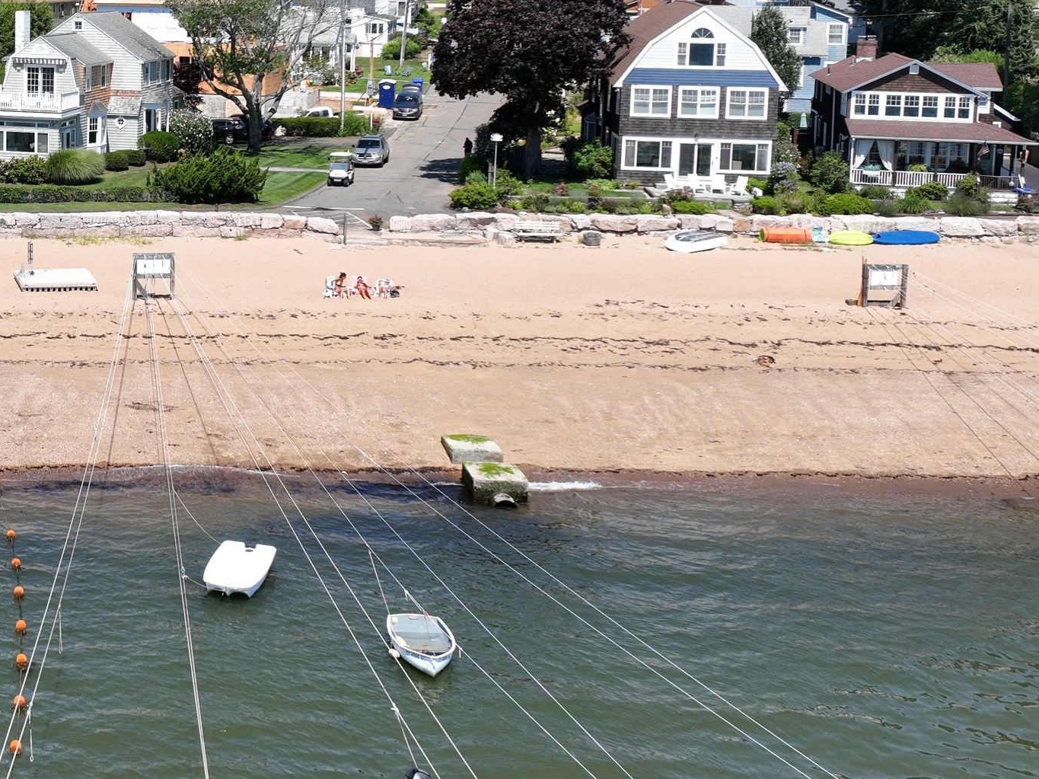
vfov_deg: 26.5
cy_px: 150
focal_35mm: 54
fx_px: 1620
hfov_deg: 33.1
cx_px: 46
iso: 100
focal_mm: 12.29
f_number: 2.8
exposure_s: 1/1600
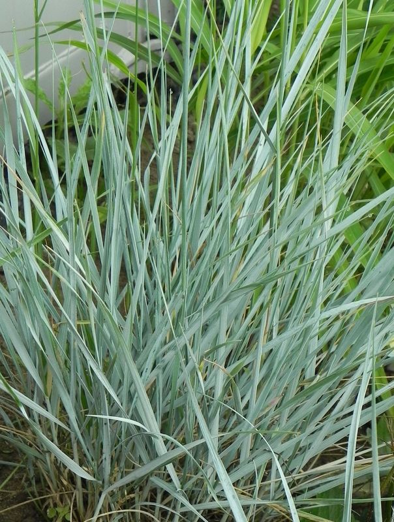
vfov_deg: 36.7
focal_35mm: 52
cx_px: 197
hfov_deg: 28.1
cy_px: 261
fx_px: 786
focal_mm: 9.2
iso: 160
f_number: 4
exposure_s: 1/500
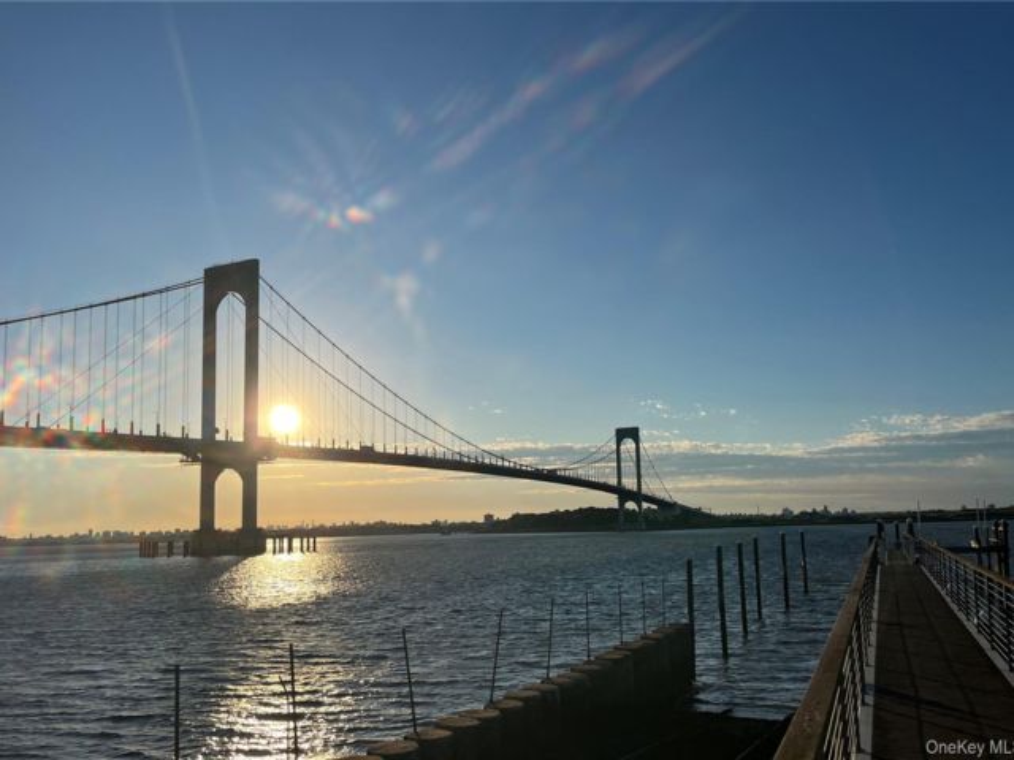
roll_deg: +1.8
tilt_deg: +6.3
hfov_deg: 67.3
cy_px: 380
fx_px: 762
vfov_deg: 53.1
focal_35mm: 26
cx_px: 507
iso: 50
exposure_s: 1/7353
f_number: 1.6
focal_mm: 5.1
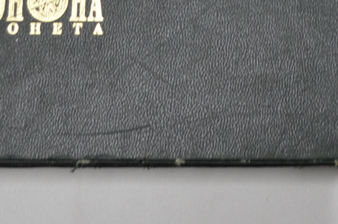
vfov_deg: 7.1
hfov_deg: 11.0
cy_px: -238
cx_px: 332
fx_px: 1742
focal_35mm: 186
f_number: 4.2
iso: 400
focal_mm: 26
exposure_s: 1/80
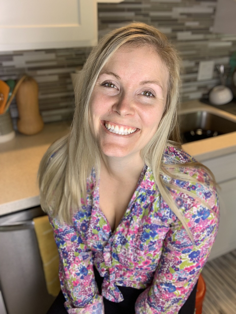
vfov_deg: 56.8
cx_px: 118
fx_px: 291
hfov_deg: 44.2
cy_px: 157
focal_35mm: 32
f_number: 2.2
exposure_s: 1/60
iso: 50
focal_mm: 2.87
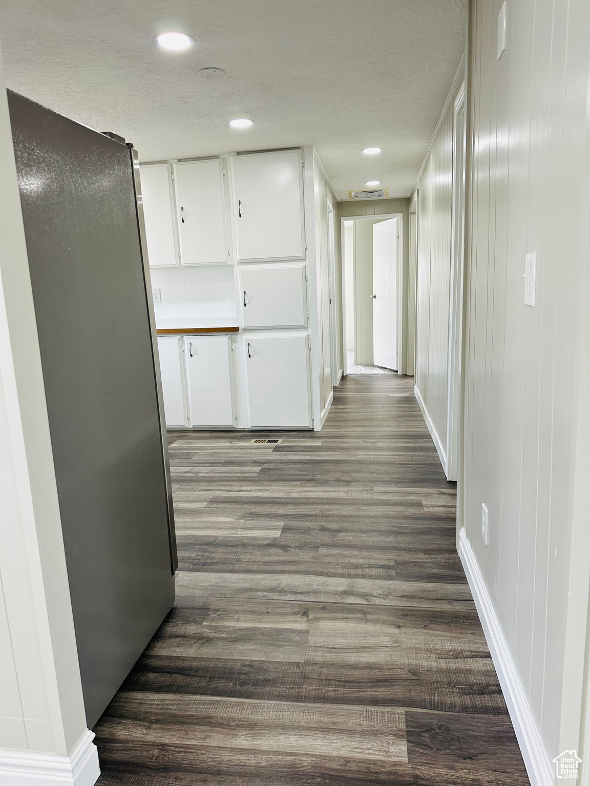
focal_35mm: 24
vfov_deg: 71.6
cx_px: 295
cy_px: 393
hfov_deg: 56.8
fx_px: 545
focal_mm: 6.86
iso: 125
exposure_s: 1/120
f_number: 1.78
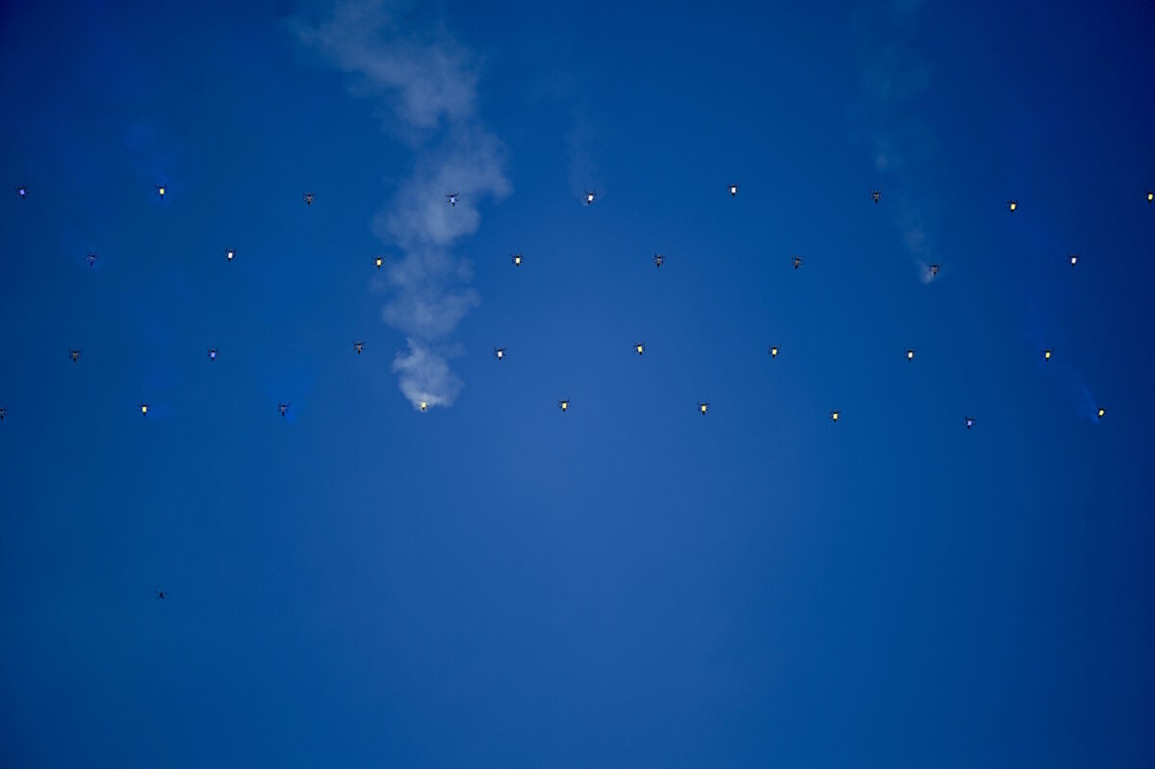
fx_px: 6414
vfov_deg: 6.9
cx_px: 578
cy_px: 384
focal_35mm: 200
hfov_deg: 10.3
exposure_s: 1/5000
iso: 100
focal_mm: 200
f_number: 2.8
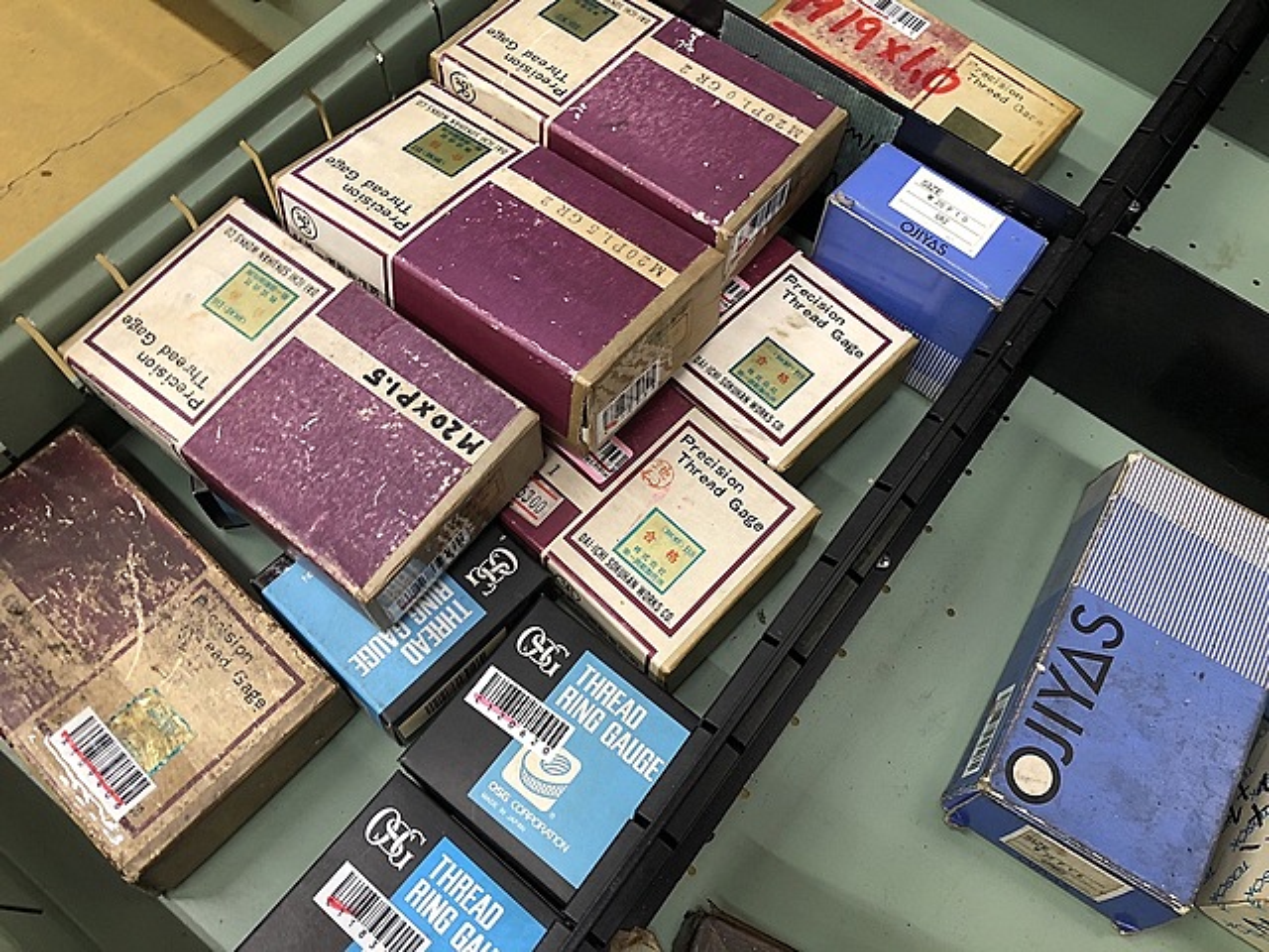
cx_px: 634
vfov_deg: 49.7
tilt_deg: -65.6
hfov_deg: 63.4
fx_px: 1026
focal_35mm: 28
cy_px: 476
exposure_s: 1/15
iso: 50
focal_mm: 3.99
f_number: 1.8
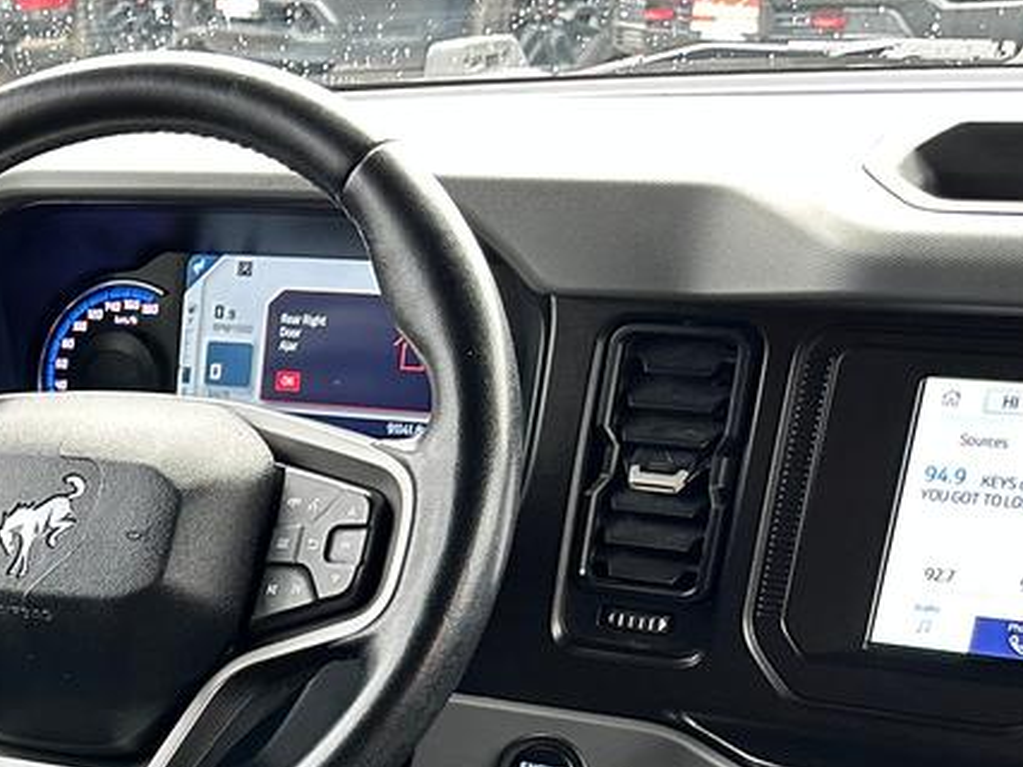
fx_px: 2127
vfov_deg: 18.8
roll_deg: +7.7
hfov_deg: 23.7
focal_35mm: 72
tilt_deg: -29.6
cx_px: -323
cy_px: 1016
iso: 200
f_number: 1.78
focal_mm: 6.86
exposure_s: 1/121
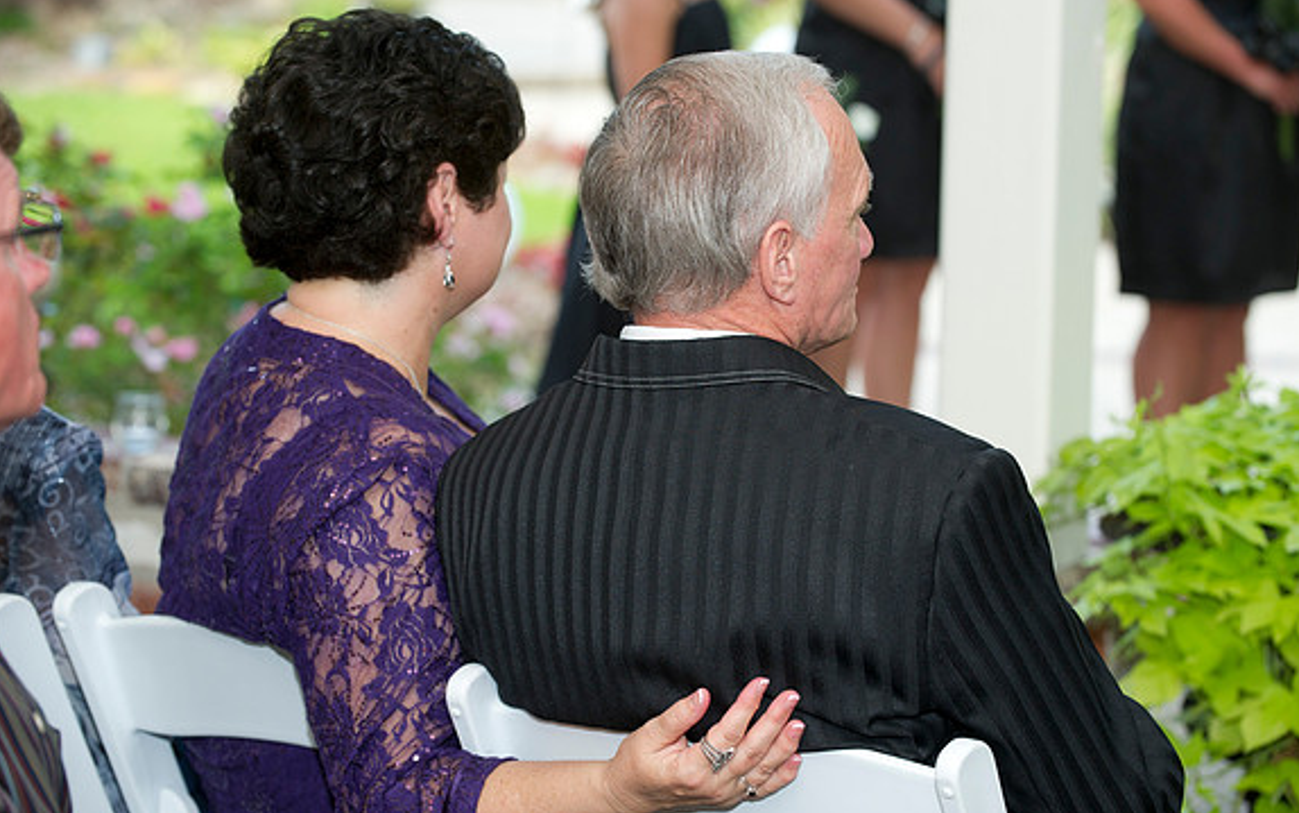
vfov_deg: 12.1
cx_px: 647
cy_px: 433
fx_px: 3824
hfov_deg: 19.3
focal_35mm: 108
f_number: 4
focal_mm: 105
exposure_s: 1/125
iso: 800
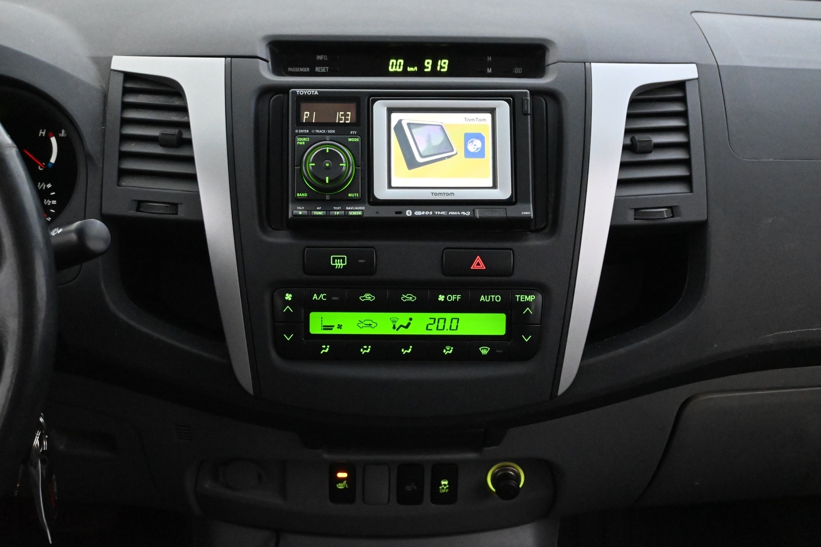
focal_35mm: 45
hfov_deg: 43.6
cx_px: 410
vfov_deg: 29.9
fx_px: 1026
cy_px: 274
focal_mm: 30
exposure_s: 1/50
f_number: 4.8
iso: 10000
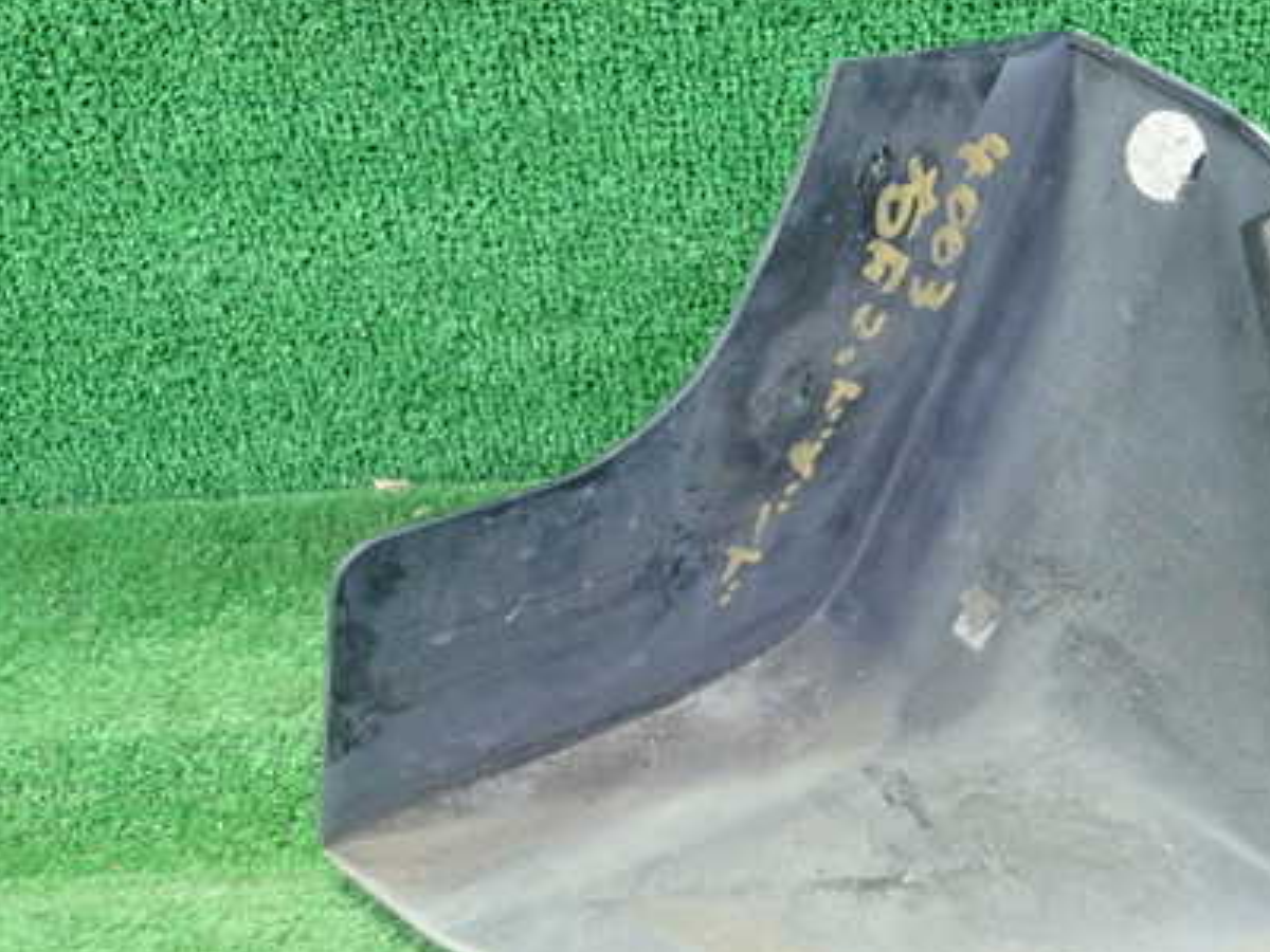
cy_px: 593
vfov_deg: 32.0
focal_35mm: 45
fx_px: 1651
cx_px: 870
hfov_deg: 41.4
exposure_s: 1/125
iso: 640
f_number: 2.3
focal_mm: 5.5
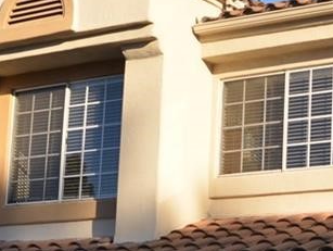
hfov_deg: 17.0
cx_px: 259
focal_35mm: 115
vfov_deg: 12.9
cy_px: 198
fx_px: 1108
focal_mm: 24
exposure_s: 1/250
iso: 100
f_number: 6.3
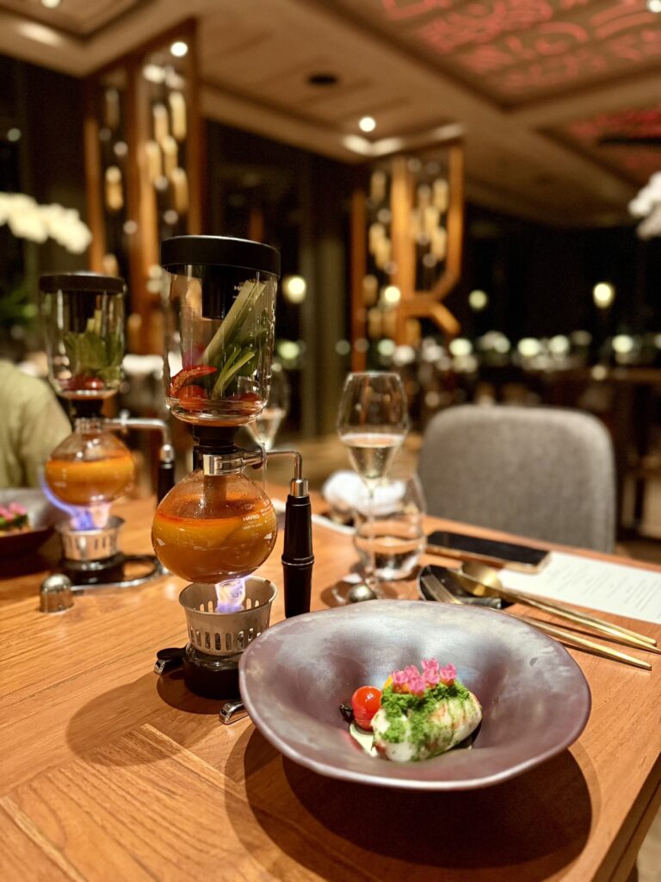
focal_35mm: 24
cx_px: 330
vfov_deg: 71.6
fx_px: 611
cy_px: 441
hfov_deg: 56.8
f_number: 1.78
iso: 640
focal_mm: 6.76
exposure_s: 1/50
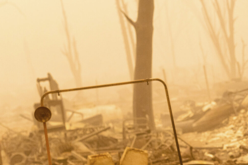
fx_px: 902
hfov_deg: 15.1
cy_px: 72
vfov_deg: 10.5
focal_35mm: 131
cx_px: 299
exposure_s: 1/1500
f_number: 2.8
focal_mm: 50
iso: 1600
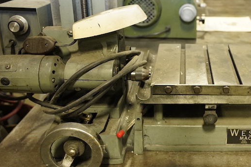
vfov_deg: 27.8
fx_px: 335
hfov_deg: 39.8
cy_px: 50
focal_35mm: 48
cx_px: 194
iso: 5000
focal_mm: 24
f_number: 4
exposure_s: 1/160
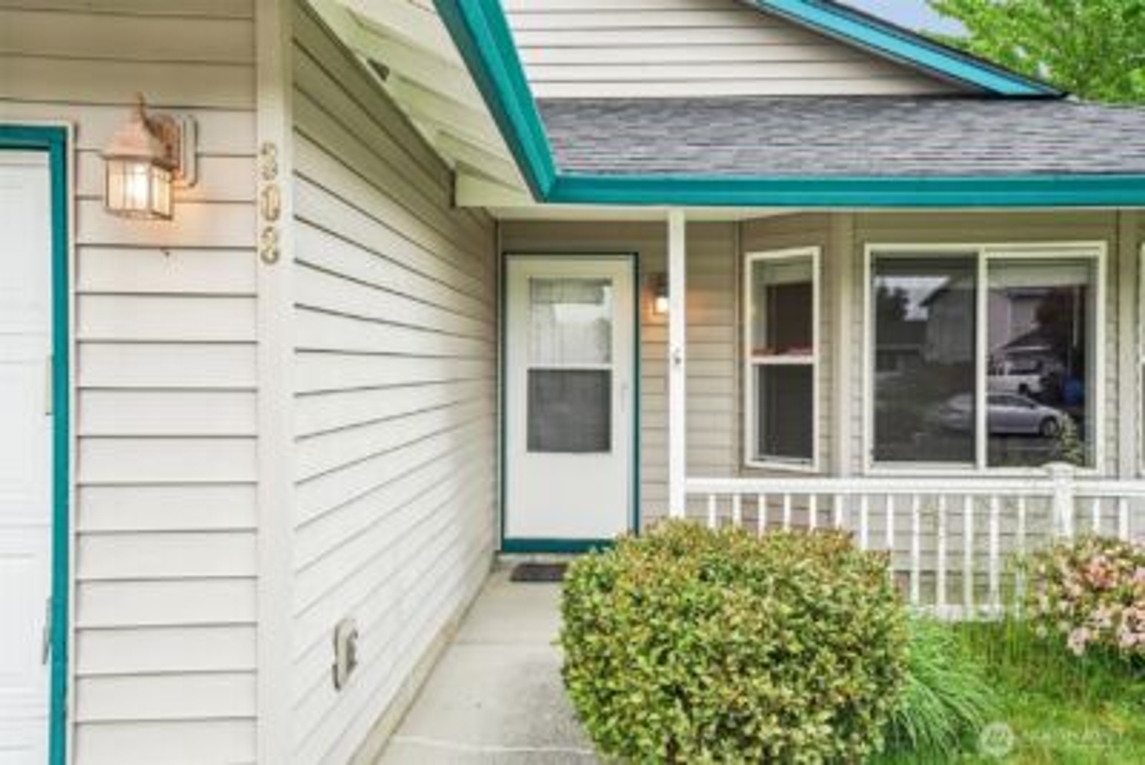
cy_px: 382
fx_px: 986
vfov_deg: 42.4
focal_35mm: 31
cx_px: 572
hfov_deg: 60.3
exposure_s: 1/100
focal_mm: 31
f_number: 8
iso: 400
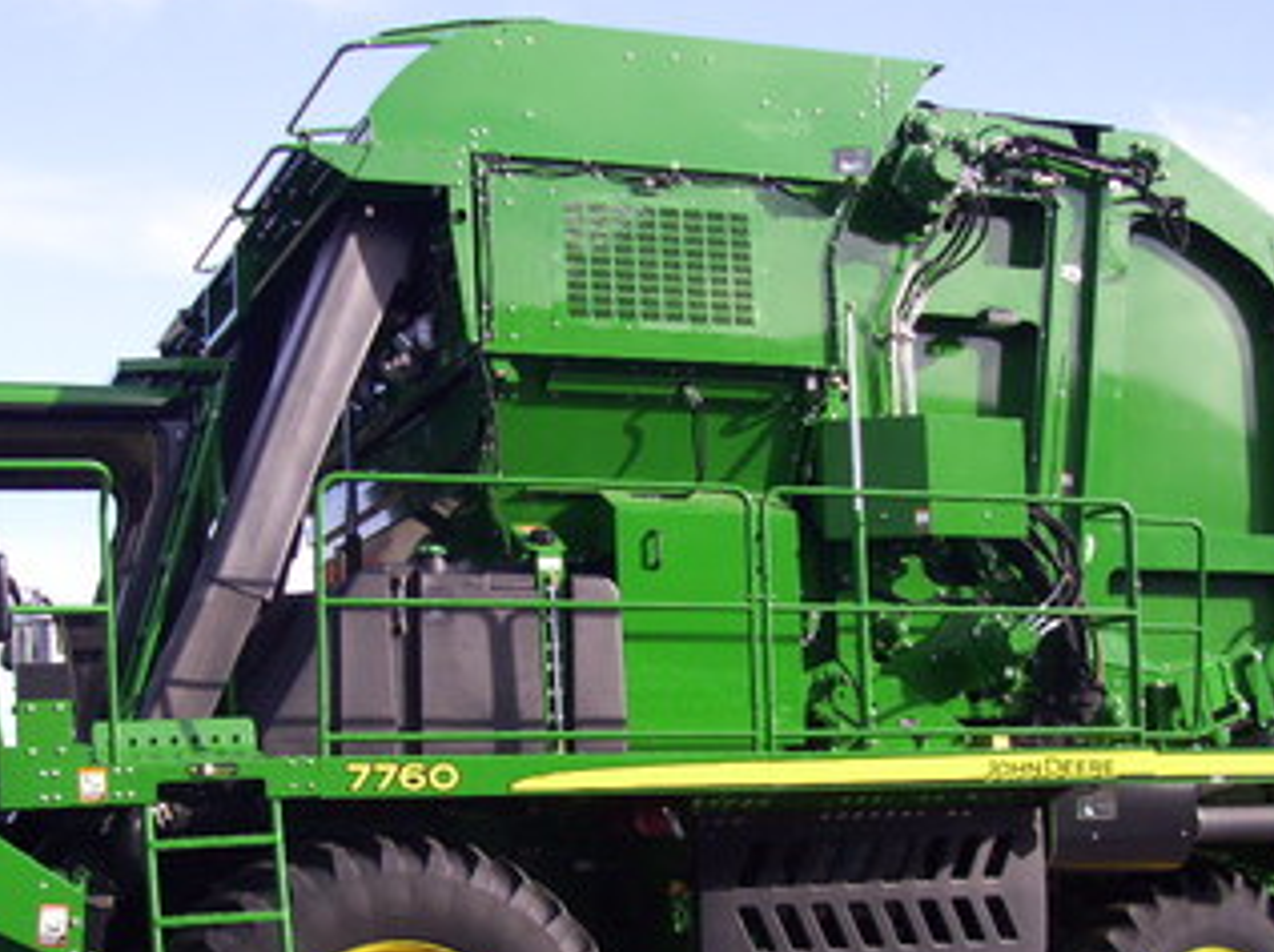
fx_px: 2022
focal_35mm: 55
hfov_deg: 34.8
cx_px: 494
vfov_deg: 26.1
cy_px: 735
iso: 80
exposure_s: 1/400
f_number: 2.9
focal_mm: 5.7
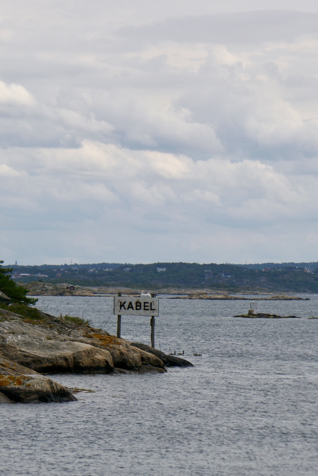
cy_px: 238
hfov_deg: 6.5
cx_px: 159
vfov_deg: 9.8
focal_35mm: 211
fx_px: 2796
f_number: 8
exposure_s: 1/1000
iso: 200
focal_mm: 76.8
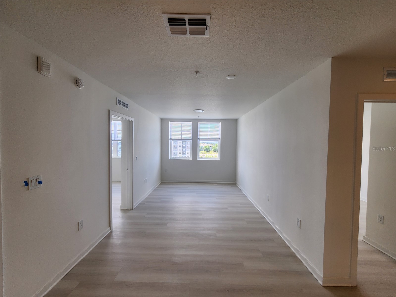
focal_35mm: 13
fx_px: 149
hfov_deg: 106.2
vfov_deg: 89.9
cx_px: 198
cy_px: 148
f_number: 2.2
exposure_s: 1/120
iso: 80
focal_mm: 2.2
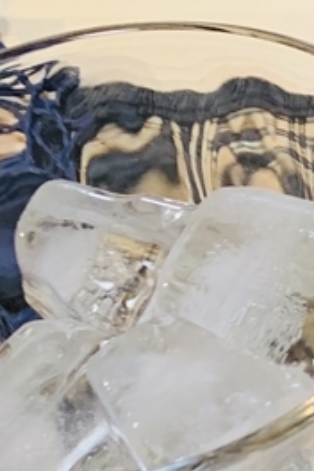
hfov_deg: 9.8
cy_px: 737
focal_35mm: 123
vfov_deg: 15.2
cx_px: 746
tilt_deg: -56.6
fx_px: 1609
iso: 200
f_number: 1.8
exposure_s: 1/50
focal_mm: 4.25
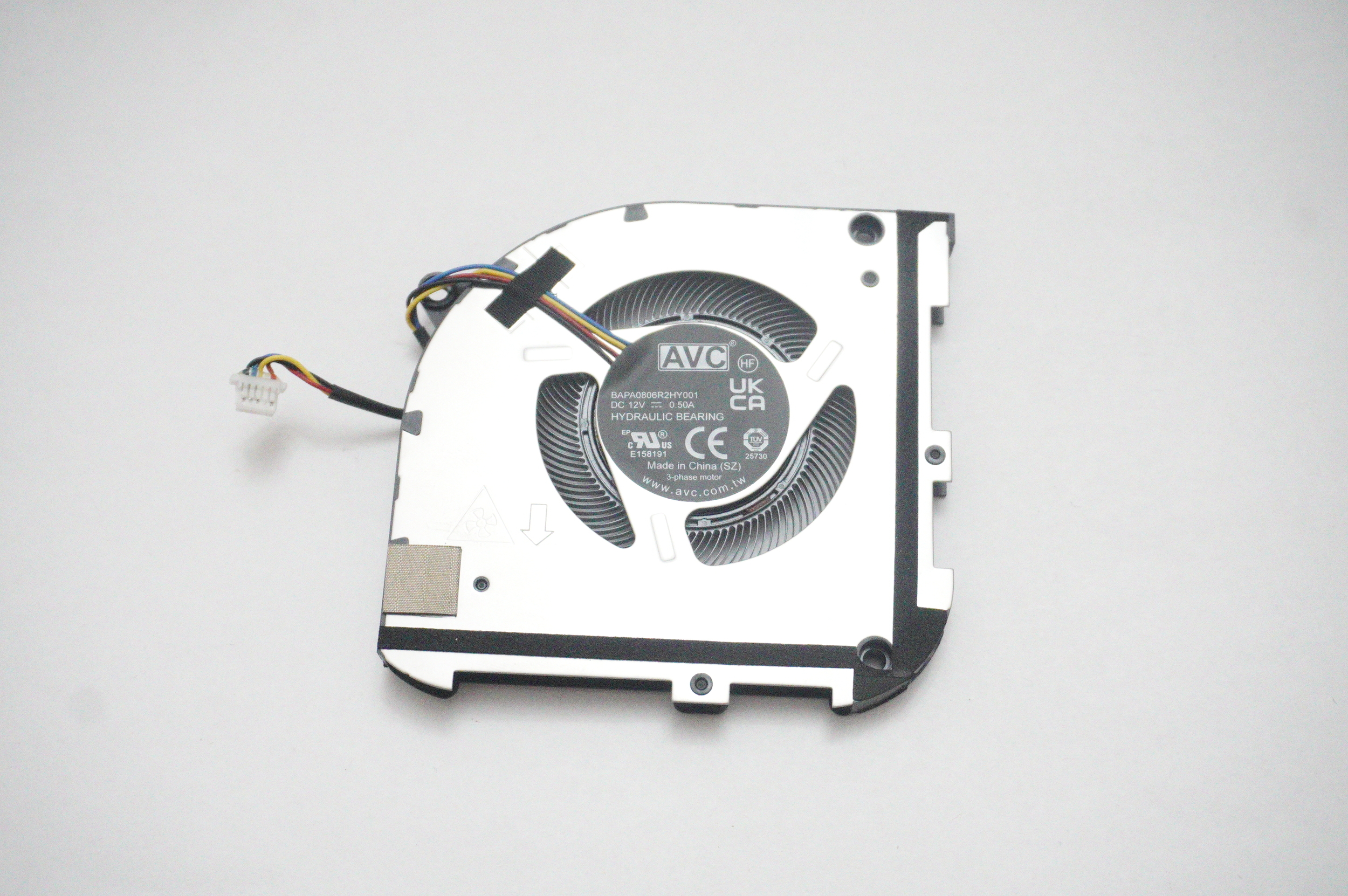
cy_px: 448
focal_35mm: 44
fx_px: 1627
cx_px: 674
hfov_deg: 45.0
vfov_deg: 30.8
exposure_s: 1/200
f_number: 5.6
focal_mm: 29
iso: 16000
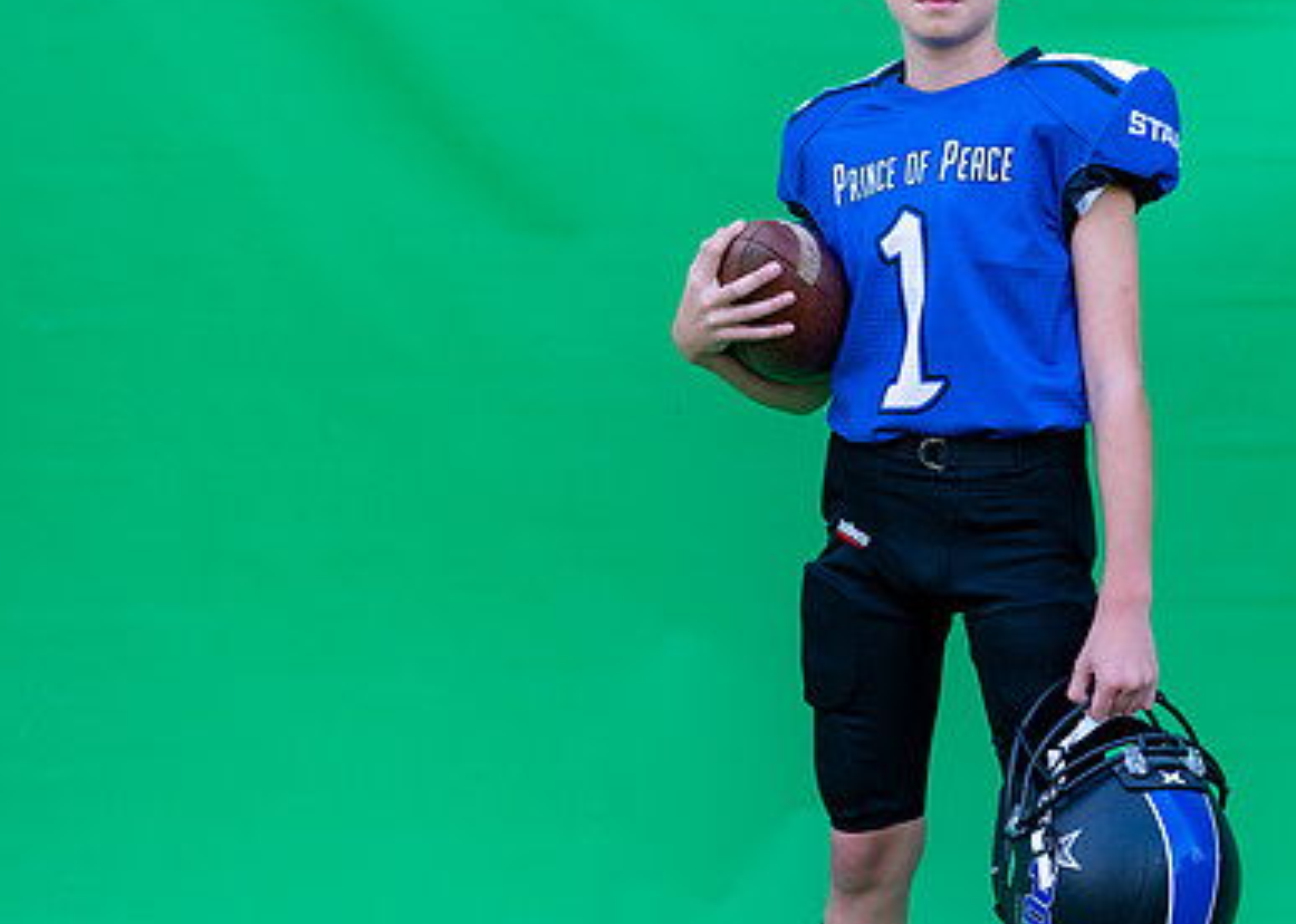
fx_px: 3017
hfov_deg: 24.1
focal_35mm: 82
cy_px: 356
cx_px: 926
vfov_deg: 17.4
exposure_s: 1/320
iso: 200
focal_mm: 50
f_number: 2.8
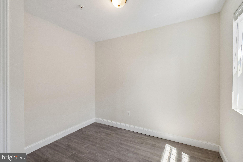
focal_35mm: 15
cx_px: 122
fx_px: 101
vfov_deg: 77.3
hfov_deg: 100.4
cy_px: 81
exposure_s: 1/50
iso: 400
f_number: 5.6
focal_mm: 10
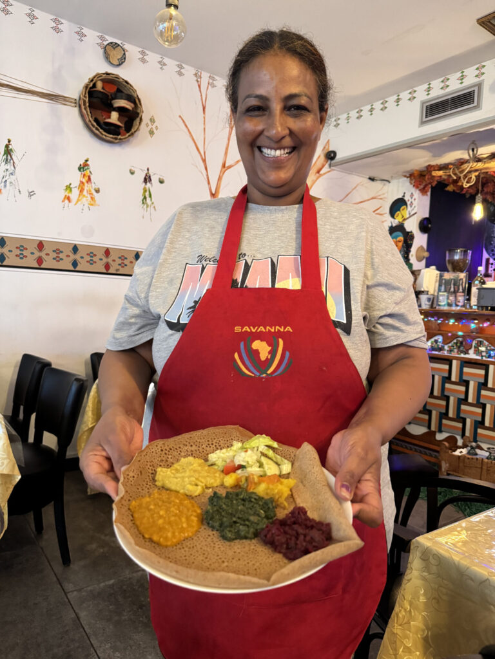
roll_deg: -2.7
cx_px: 248
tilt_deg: -2.8
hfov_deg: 56.8
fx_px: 458
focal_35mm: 24
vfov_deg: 71.6
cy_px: 330
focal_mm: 6.76
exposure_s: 1/33
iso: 800
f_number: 1.78
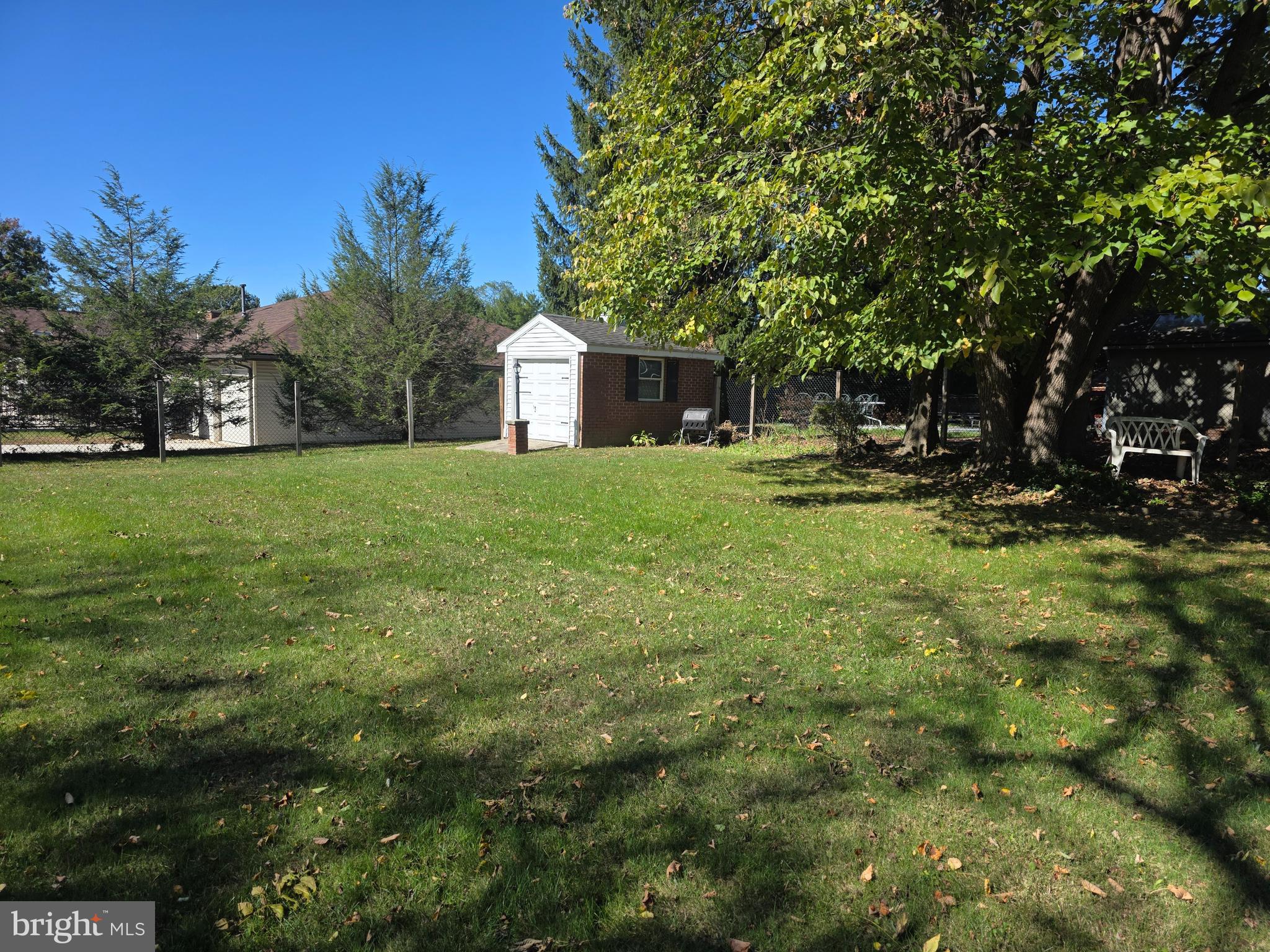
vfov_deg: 58.9
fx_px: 844
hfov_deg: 73.9
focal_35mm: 23
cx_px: 635
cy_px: 476
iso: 80
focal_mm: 6.3
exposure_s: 1/3891
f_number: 1.7
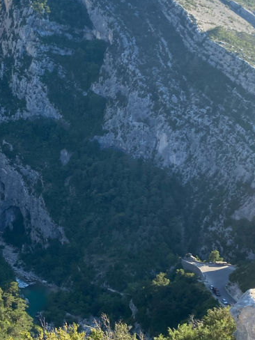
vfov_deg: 30.5
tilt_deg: -8.8
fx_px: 619
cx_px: -6
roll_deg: +0.5
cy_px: 108
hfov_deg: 22.3
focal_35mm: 63
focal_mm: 4.25
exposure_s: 1/1170
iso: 32
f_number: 1.8
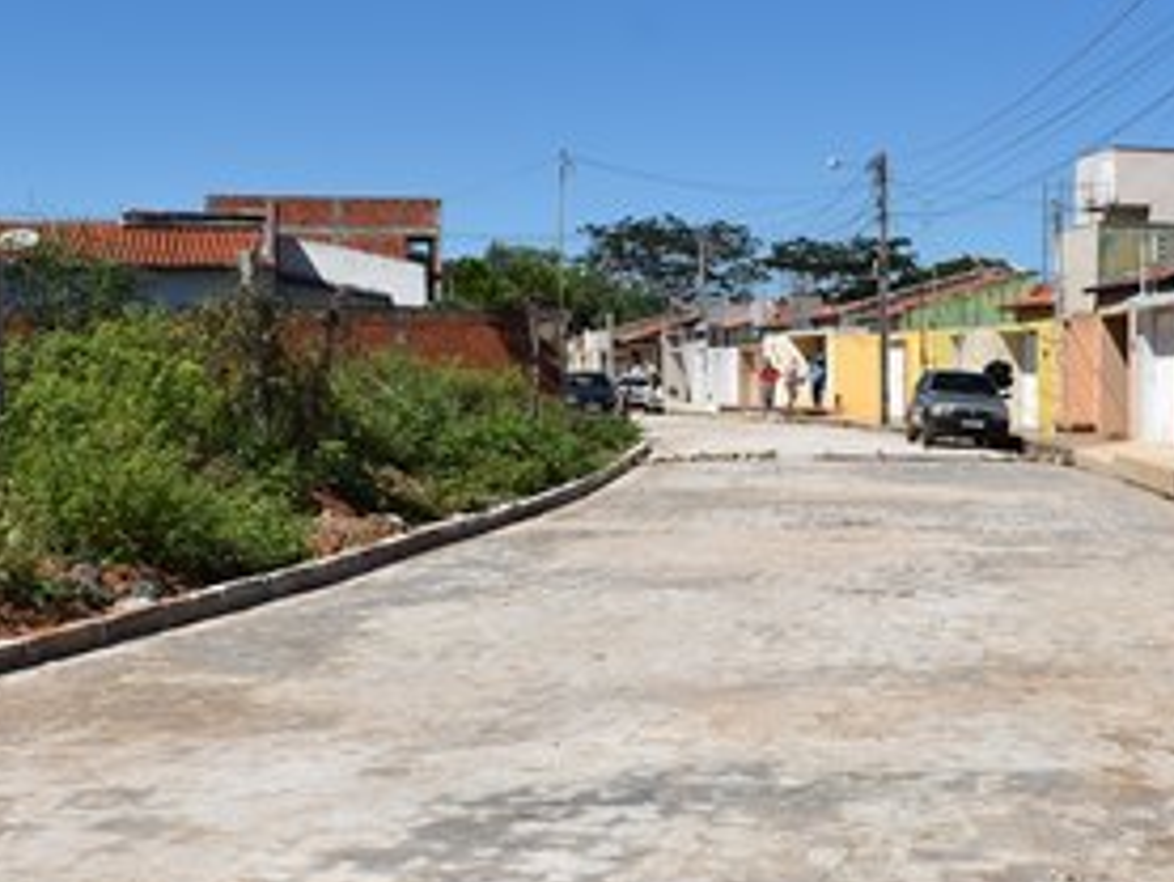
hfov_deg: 31.9
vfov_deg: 24.4
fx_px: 2036
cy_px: 562
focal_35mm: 60
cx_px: 780
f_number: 11
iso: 200
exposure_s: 1/500
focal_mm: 18
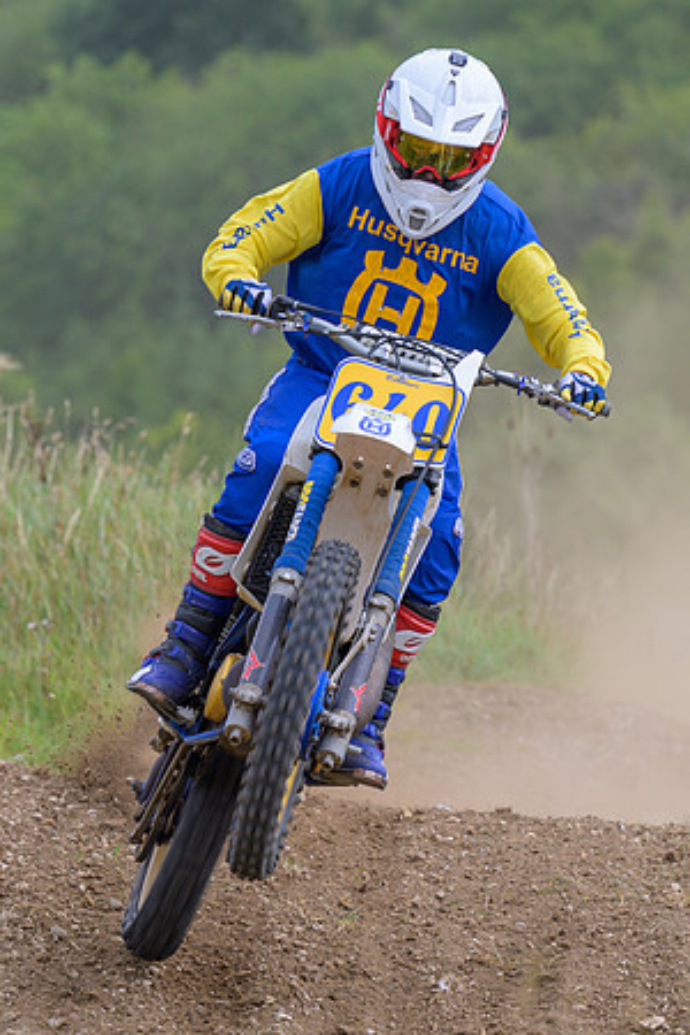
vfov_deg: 5.0
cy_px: 628
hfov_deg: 3.3
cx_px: 294
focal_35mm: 411
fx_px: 11816
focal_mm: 145
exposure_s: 1/400
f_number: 4
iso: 64
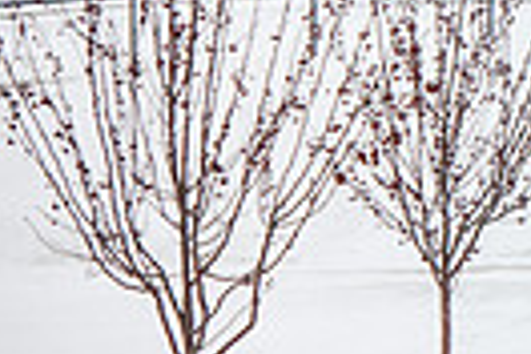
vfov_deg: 2.3
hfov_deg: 3.4
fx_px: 8746
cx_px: 1098
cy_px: -26
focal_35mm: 593
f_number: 5
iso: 320
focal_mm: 135
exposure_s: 1/160
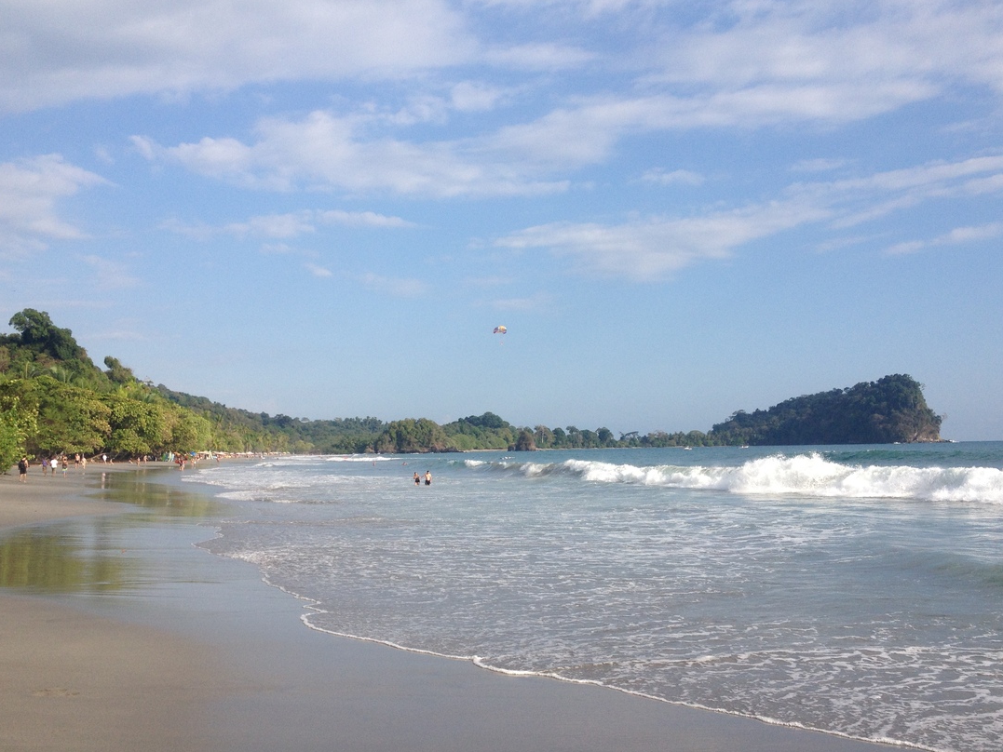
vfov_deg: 36.8
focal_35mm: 39
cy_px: 415
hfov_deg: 47.9
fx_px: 1130
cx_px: 490
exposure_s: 1/1972
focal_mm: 4.28
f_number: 2.4
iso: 50
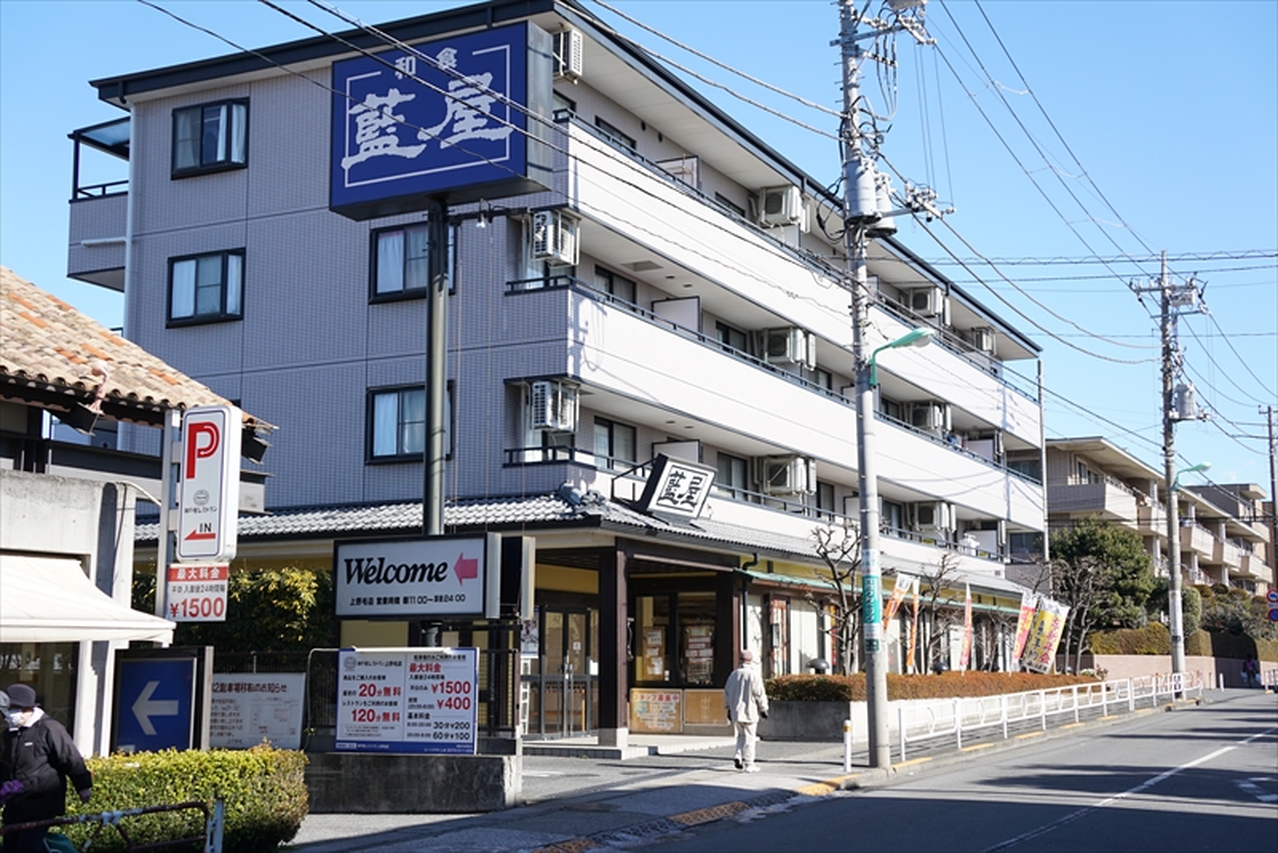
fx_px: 1598
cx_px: 639
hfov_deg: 43.6
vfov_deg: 29.9
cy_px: 426
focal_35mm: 45
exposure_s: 1/400
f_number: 4
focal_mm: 30
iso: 100
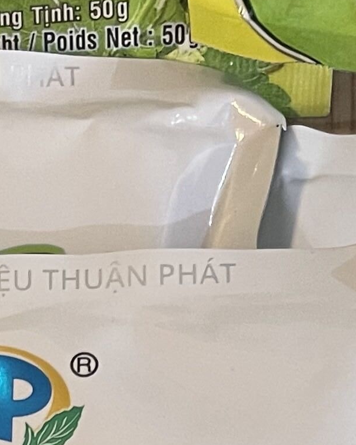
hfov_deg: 11.7
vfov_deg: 12.8
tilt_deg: -85.1
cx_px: -25
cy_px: 913
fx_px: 1713
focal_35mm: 130
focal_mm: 5.1
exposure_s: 1/56
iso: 320
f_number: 1.6
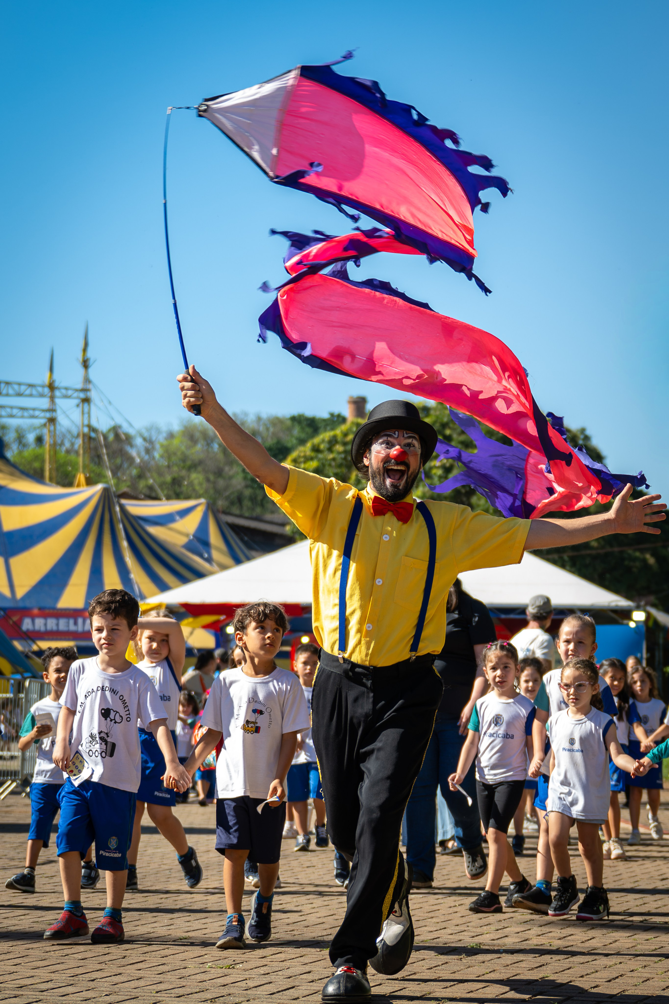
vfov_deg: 20.0
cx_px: 476
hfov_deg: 13.4
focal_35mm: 102
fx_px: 2844
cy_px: 438
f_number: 2.8
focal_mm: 40
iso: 32
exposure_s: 1/640
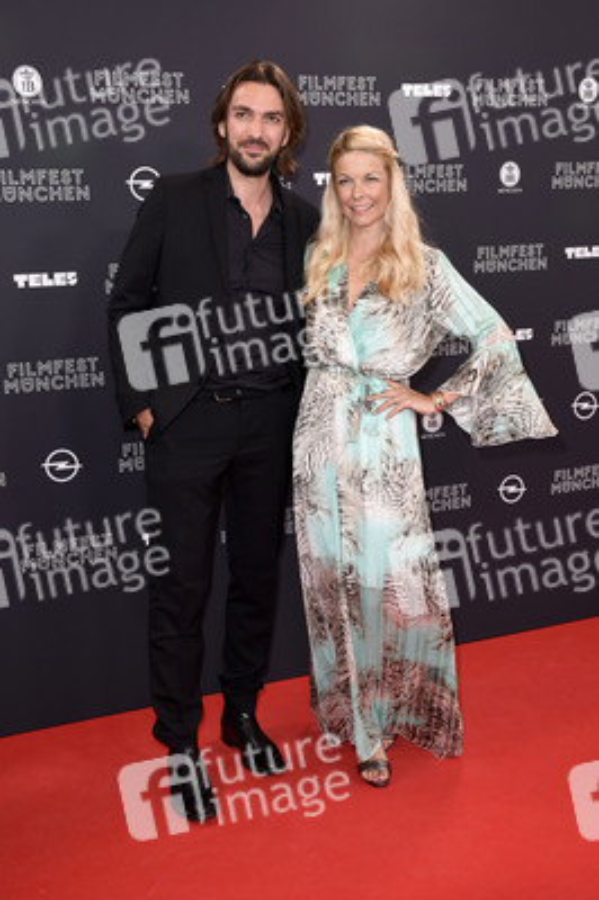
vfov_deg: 49.6
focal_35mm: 39
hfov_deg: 34.2
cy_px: 450
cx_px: 300
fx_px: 975
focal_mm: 26
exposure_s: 1/125
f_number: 6.3
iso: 640
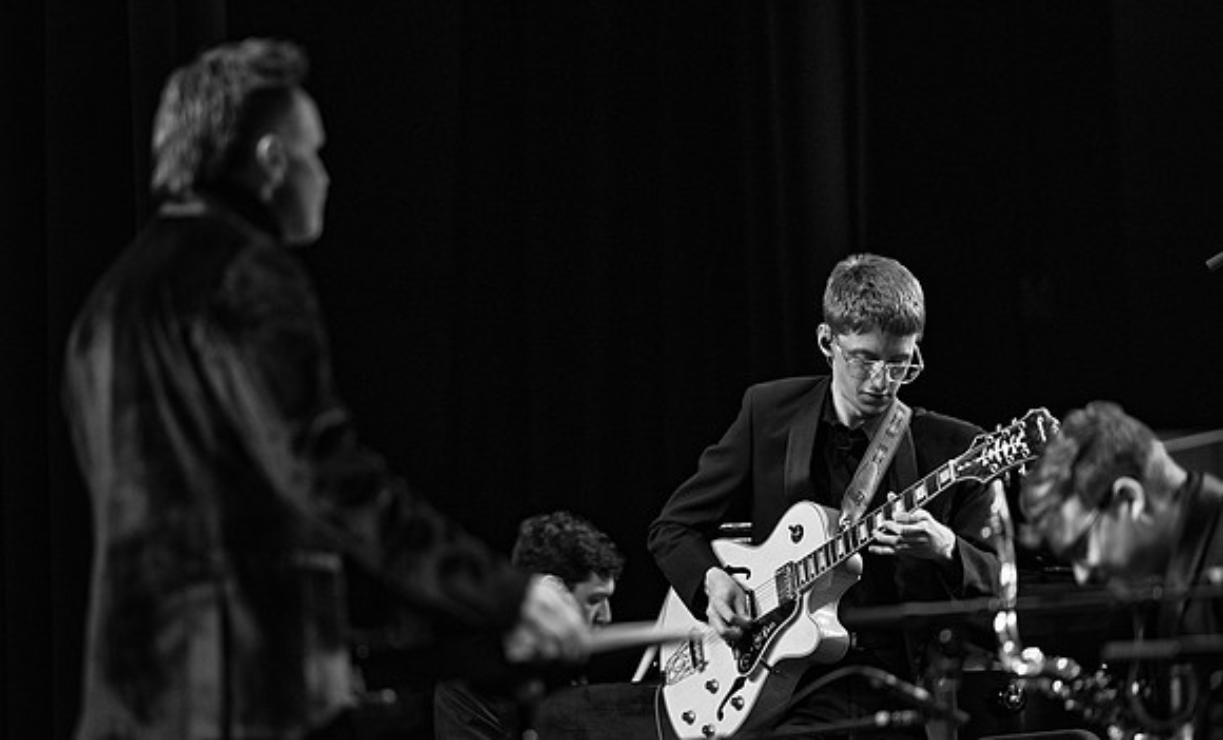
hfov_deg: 10.3
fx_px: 6790
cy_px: 333
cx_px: 612
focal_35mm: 206
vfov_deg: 6.2
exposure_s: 1/320
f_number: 2.8
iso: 5000
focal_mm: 200
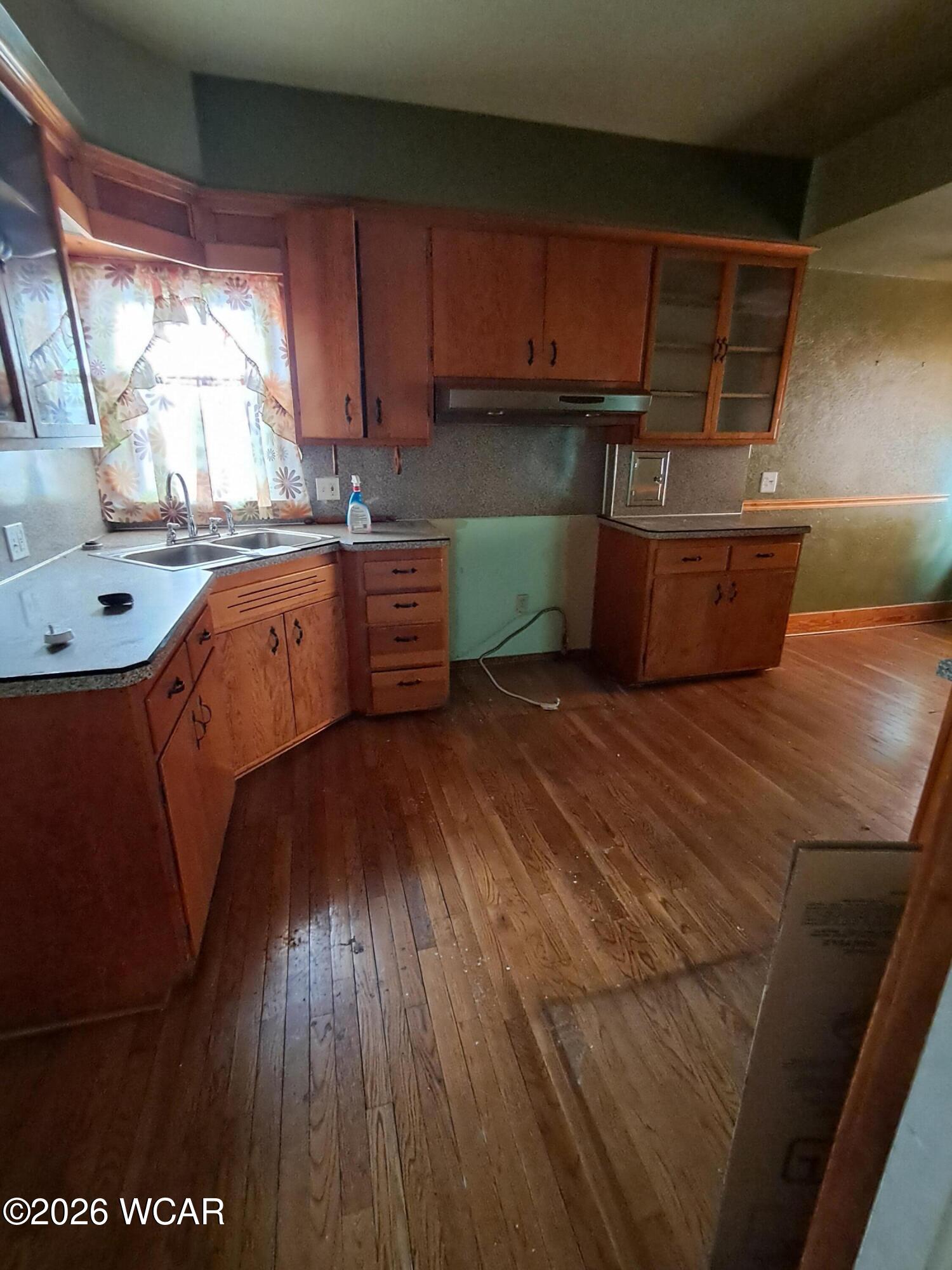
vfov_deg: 94.5
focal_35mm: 16
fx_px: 587
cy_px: 635
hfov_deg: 78.1
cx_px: 476
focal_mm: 1.64
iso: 500
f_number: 2.2
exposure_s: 1/24
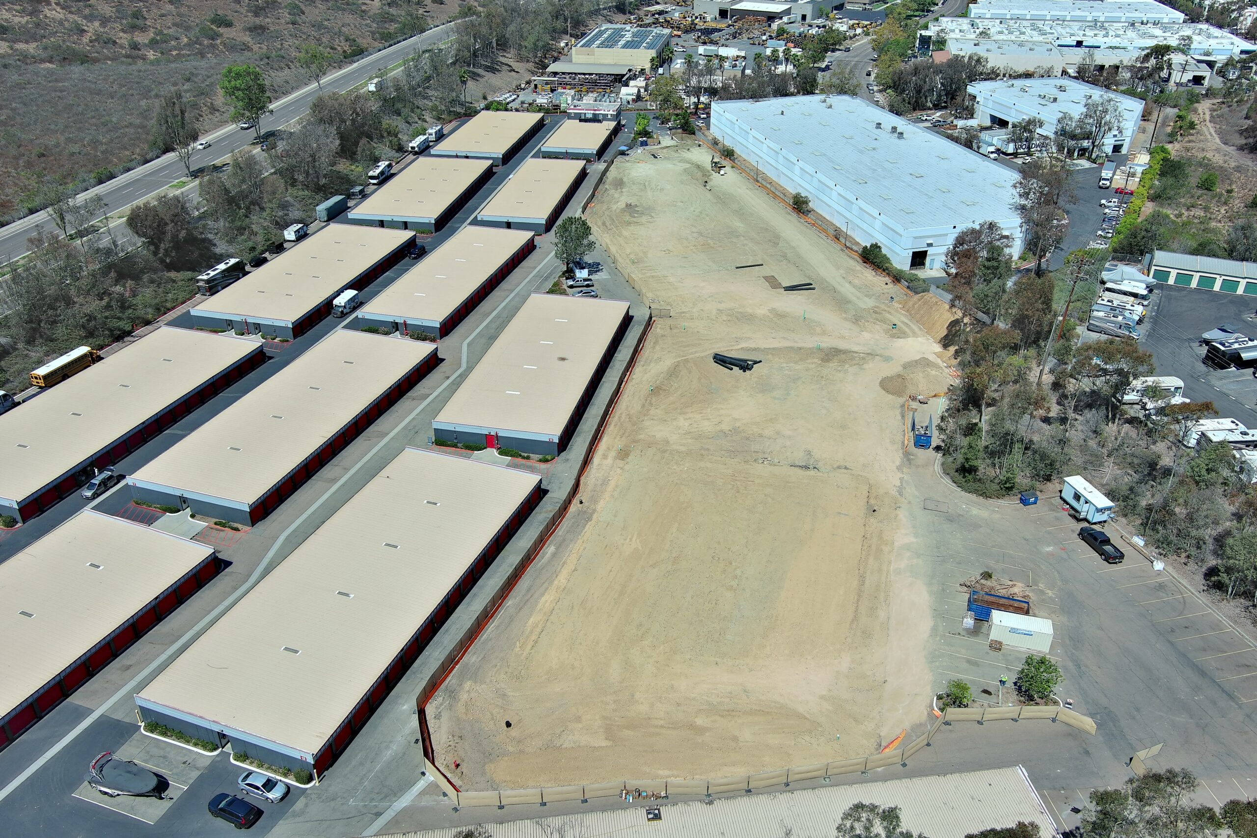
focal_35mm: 29
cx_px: 628
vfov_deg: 45.0
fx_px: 1013
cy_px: 419
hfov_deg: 63.7
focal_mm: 10.57
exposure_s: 1/321
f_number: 2.8
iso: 100
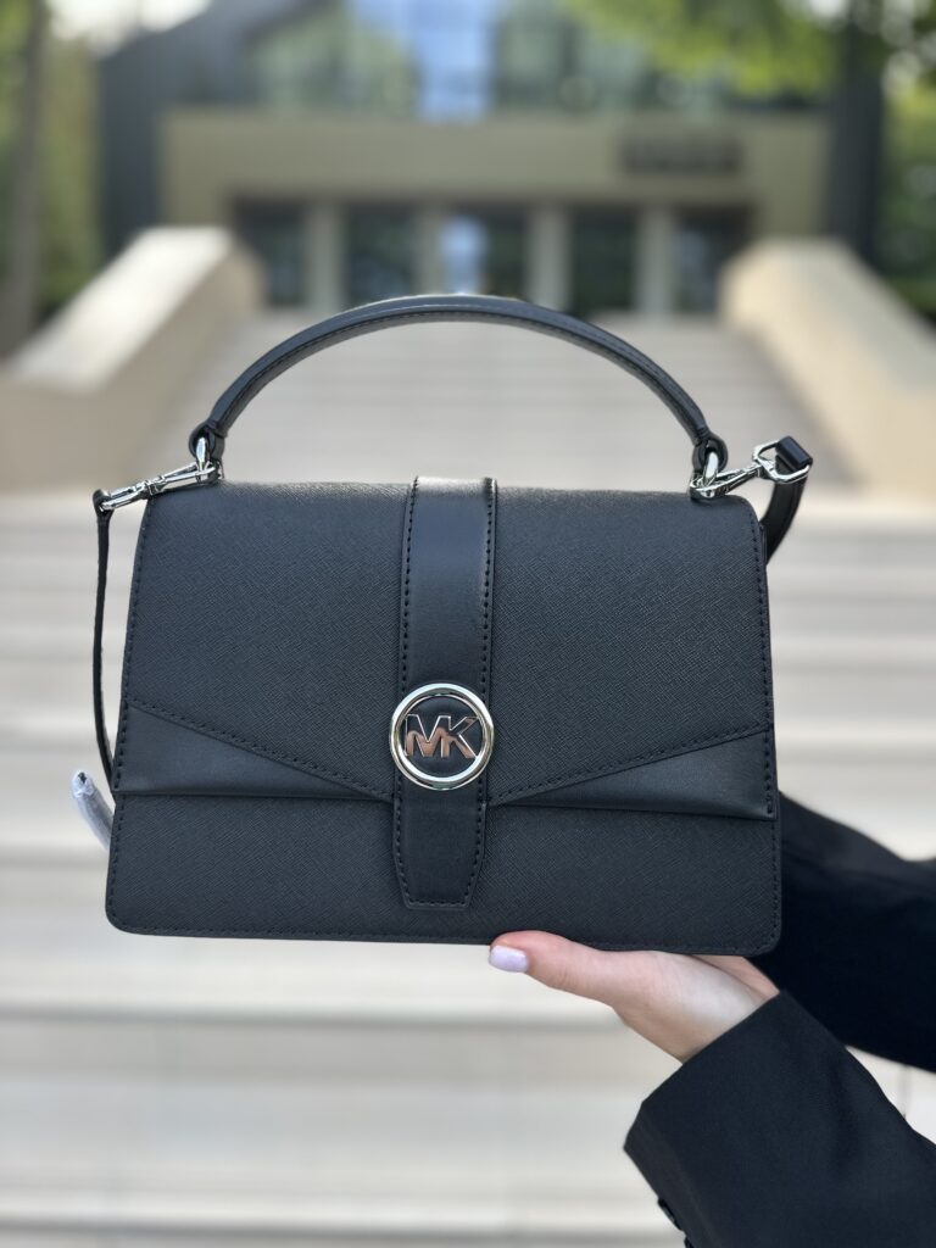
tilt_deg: -10.6
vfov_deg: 71.6
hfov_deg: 56.8
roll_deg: -2.1
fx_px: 865
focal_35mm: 24
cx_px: 468
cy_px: 624
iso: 80
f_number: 1.78
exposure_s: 1/615
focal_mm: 6.86
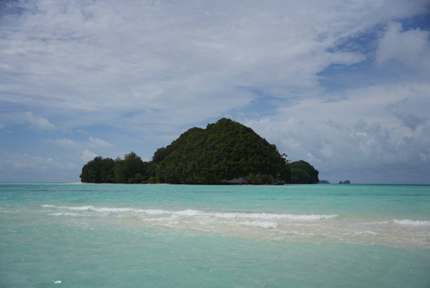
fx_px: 495
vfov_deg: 32.4
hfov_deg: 46.9
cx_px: 215
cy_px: 144
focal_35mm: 41
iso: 100
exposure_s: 1/8000
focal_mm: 41.4
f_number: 2.8
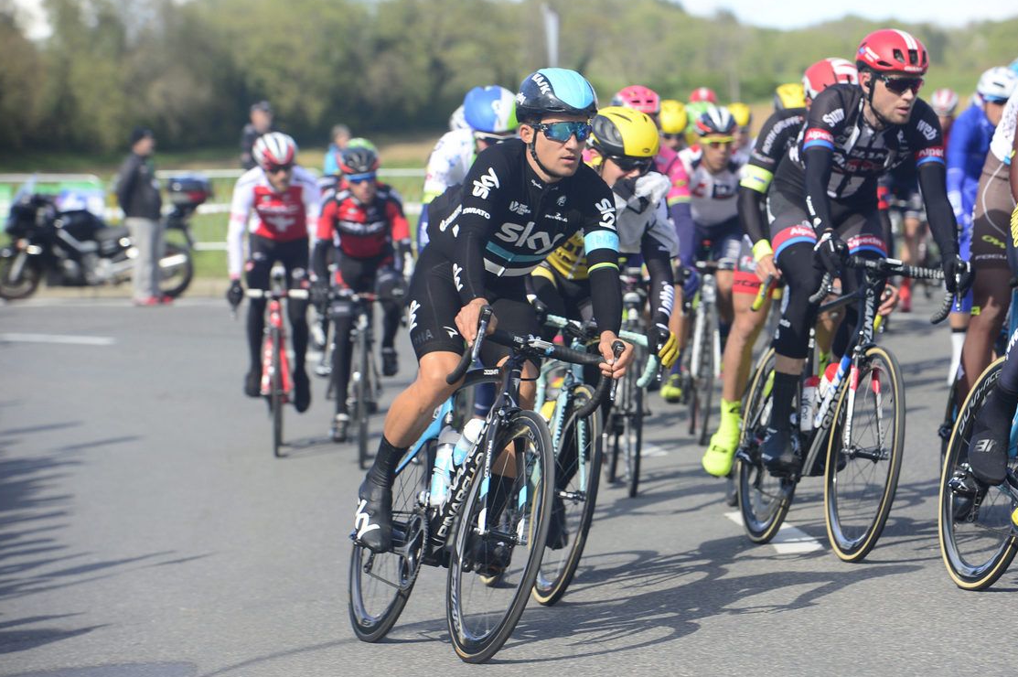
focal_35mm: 151
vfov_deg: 9.1
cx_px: 527
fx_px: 4266
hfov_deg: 13.6
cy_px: 344
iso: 400
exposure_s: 1/800
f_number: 5.6
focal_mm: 140
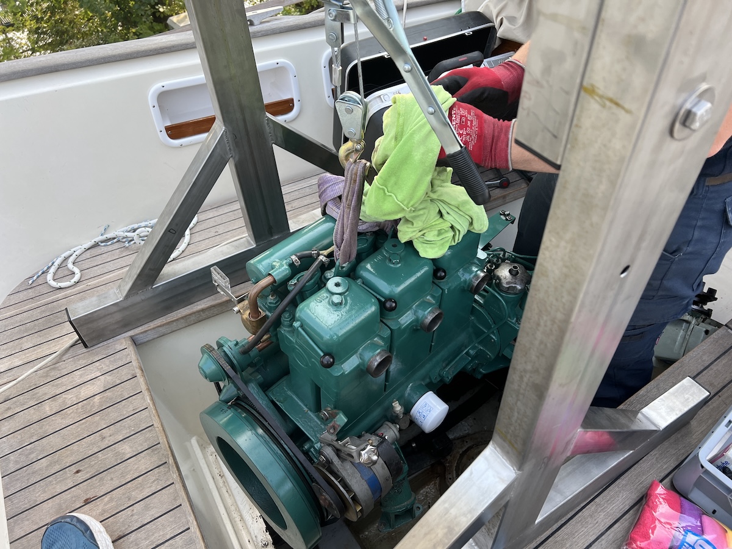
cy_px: 274
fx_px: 550
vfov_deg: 53.1
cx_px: 366
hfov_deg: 67.3
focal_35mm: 26
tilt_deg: -47.3
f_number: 1.5
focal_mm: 5.7
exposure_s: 1/383
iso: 50
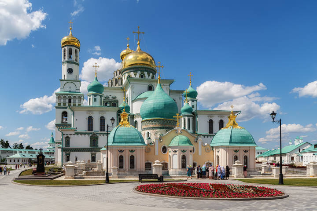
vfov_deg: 51.3
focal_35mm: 25
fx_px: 220
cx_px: 158
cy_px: 106
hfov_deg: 71.5
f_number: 8
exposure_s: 1/800
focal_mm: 17
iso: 100
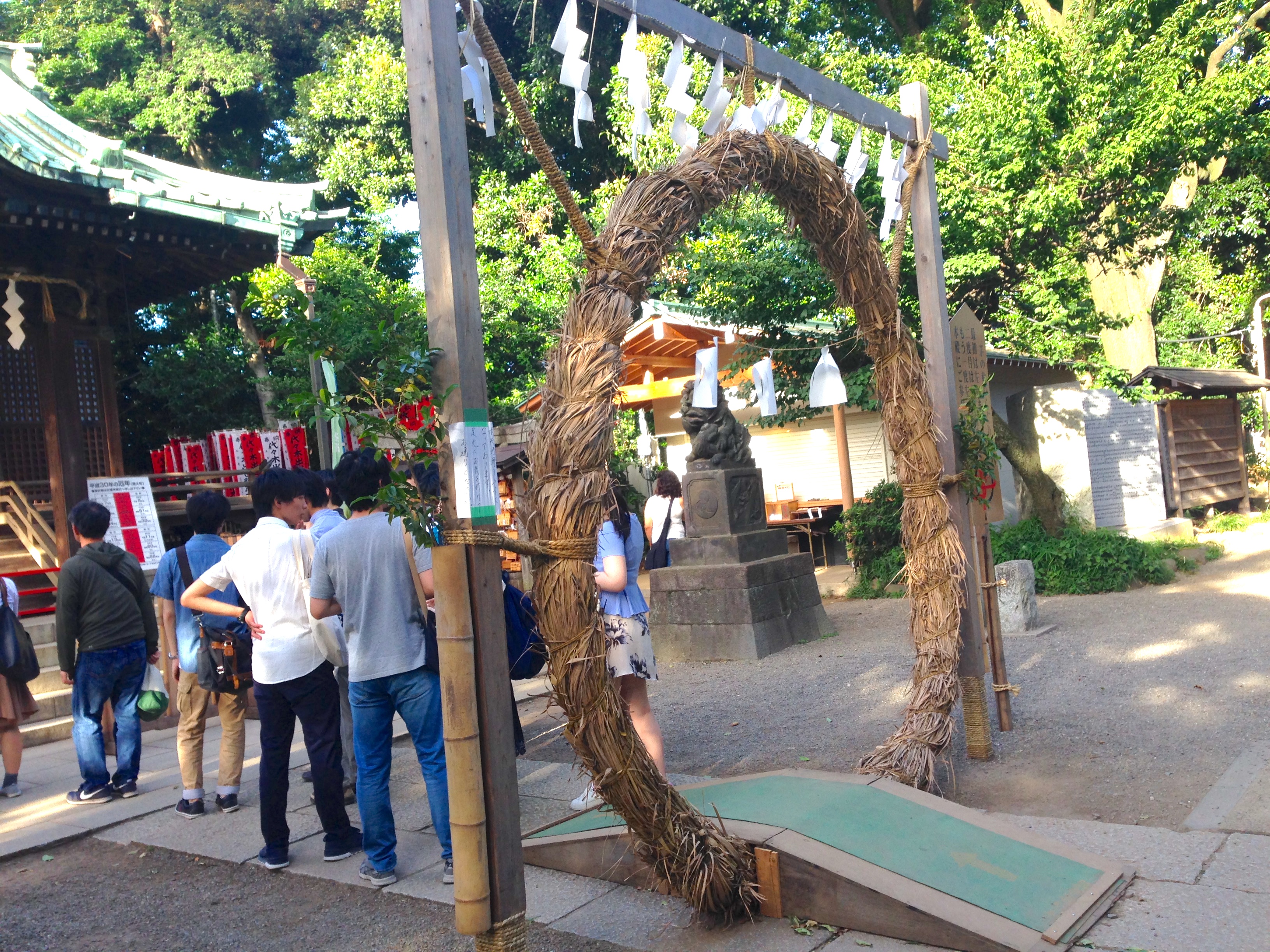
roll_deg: +5.6
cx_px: 635
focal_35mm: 33
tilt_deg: +1.6
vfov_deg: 42.9
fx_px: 1211
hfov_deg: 55.4
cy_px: 476
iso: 50
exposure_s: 1/120
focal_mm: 4.12
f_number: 2.4
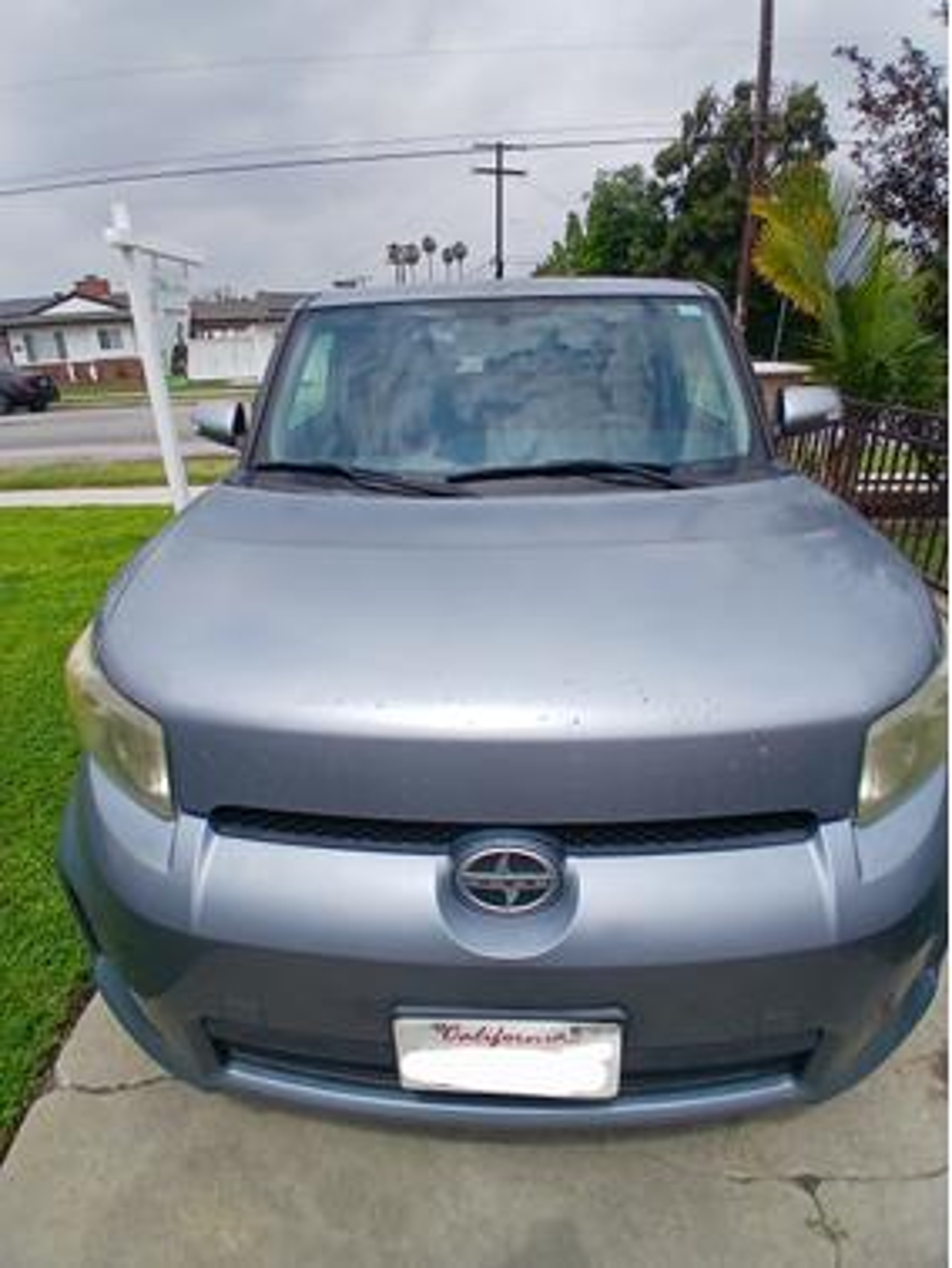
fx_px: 623
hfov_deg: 74.8
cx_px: 476
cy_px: 634
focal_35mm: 17
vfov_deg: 91.0
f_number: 2.2
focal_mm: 1.4
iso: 50
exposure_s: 1/1667
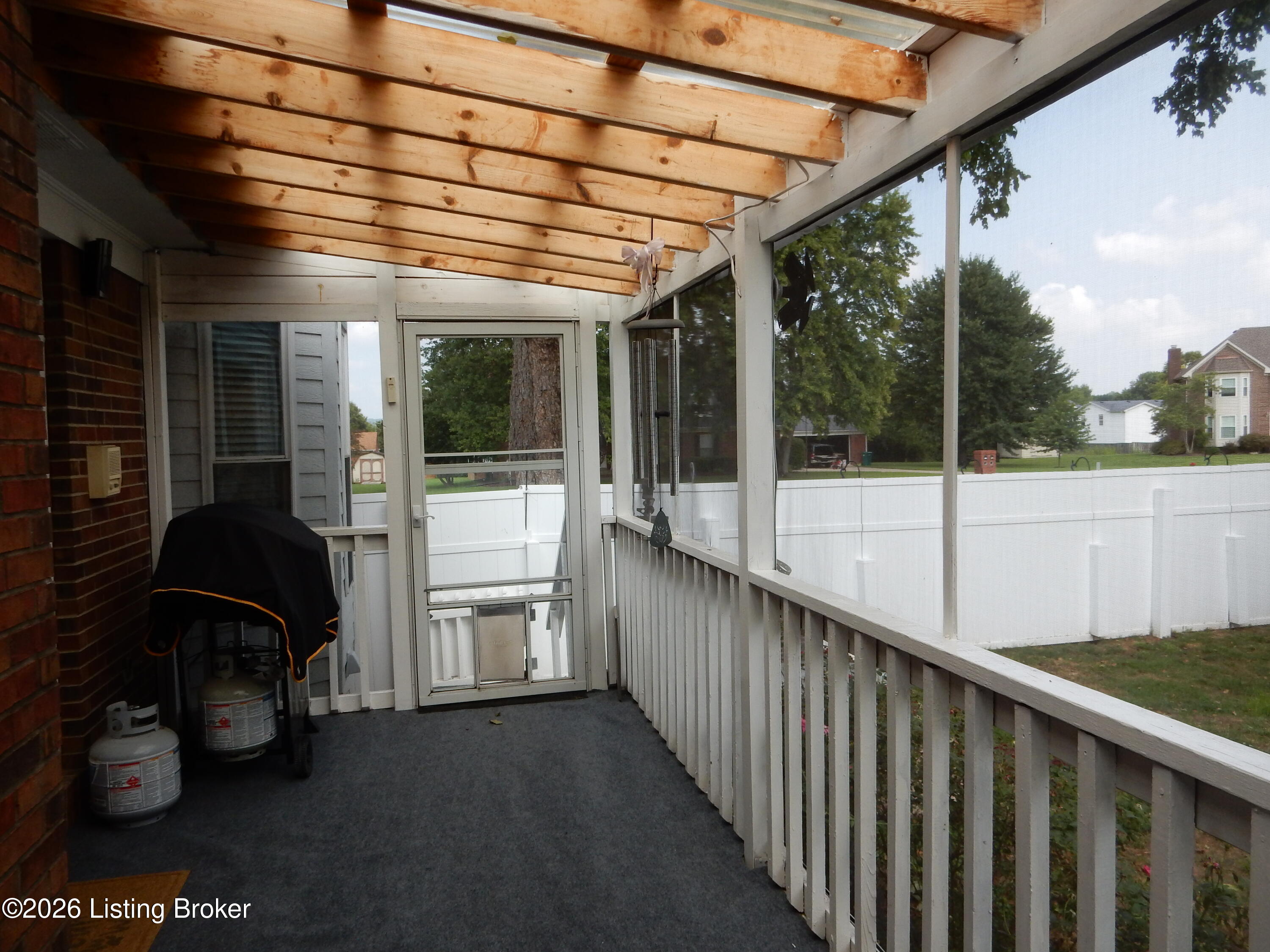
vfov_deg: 54.9
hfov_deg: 69.4
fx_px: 917
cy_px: 476
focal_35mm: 25
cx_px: 635
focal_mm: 4.5
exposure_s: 1/400
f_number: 3.7
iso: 125
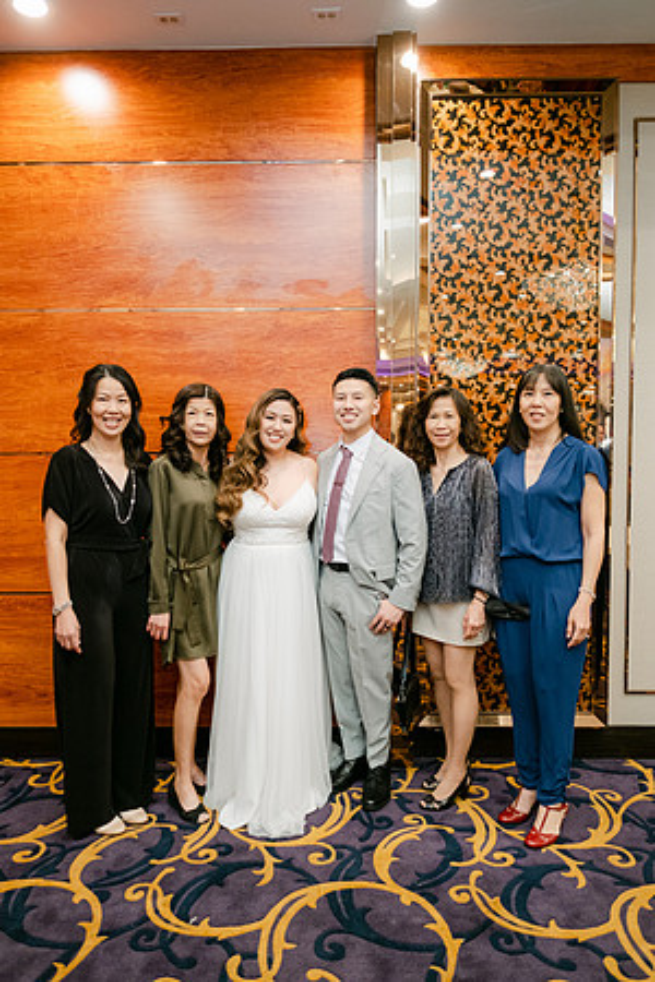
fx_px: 655
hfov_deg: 53.1
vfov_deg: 73.7
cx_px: 328
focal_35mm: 24
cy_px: 491
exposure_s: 1/125
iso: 800
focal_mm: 16
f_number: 2.8
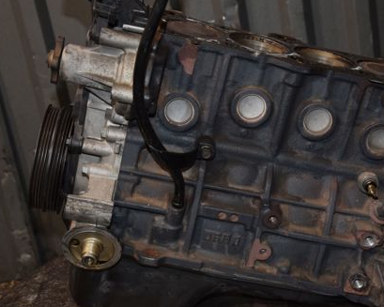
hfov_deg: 28.7
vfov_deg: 23.1
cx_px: 213
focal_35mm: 66
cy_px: 165
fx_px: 750
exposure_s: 1/60
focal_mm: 30
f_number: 5
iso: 800
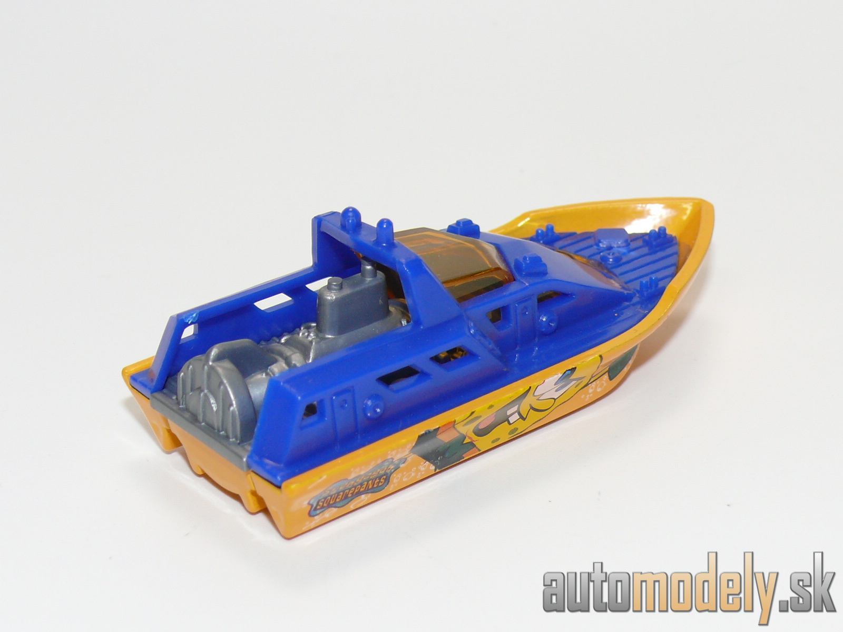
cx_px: 422
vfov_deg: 14.4
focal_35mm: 103
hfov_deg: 19.1
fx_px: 2508
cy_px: 316
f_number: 4
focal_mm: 13.5
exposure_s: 1/30
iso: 100
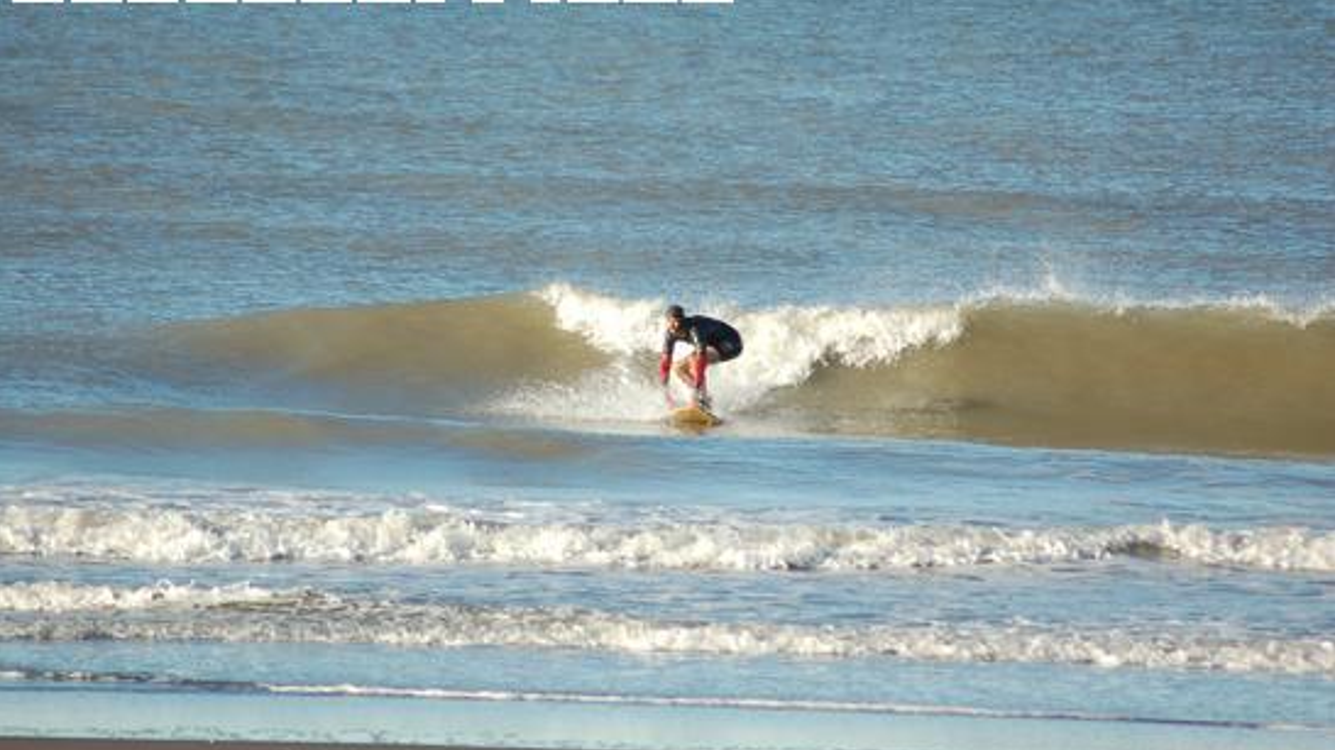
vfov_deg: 2.6
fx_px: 16742
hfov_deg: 4.6
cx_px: 666
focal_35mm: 473
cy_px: 384
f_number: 5.6
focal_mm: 300
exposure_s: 1/1000
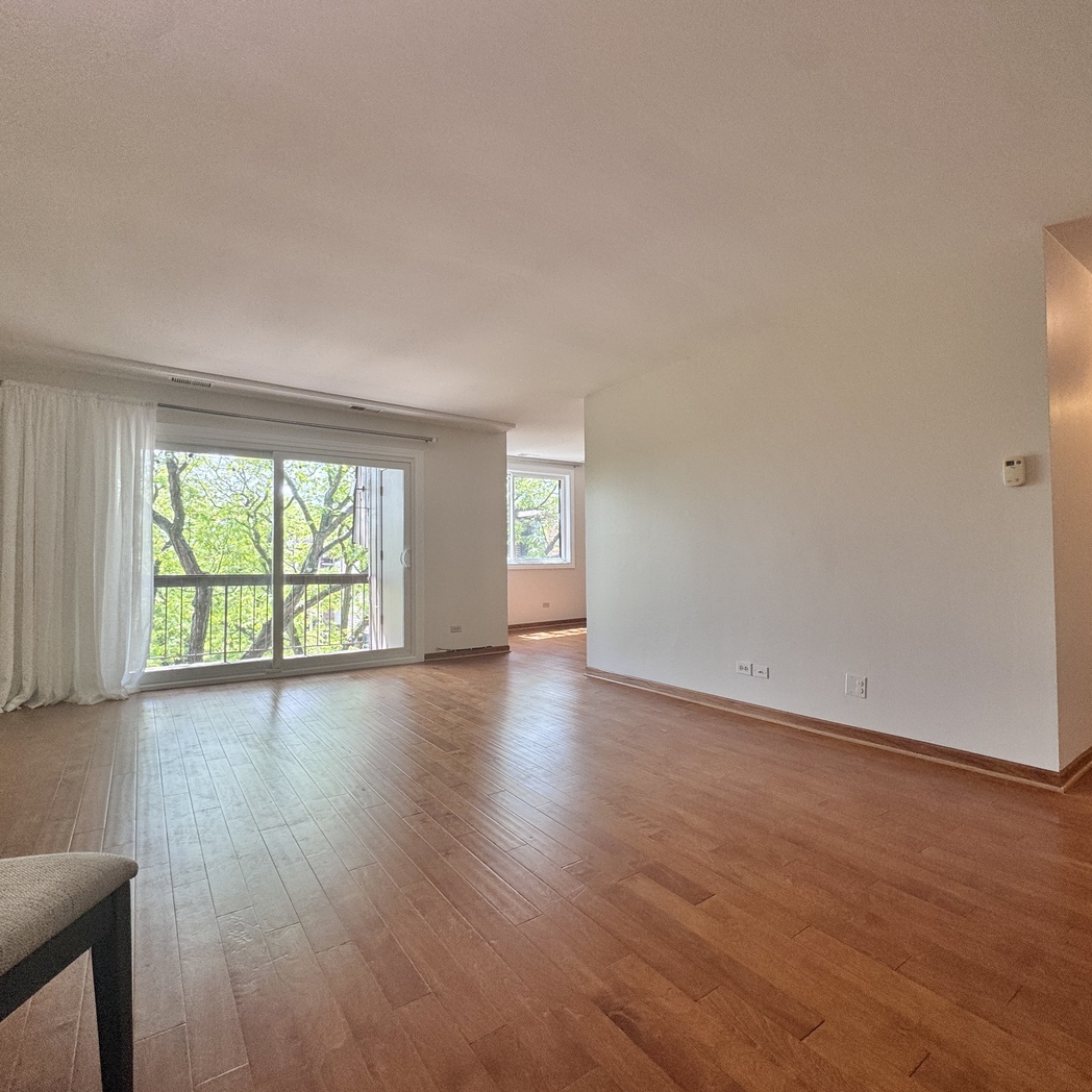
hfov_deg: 83.5
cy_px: 545
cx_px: 623
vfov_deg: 84.0
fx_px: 607
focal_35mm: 17
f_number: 2.2
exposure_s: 1/120
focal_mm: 2.22
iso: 80
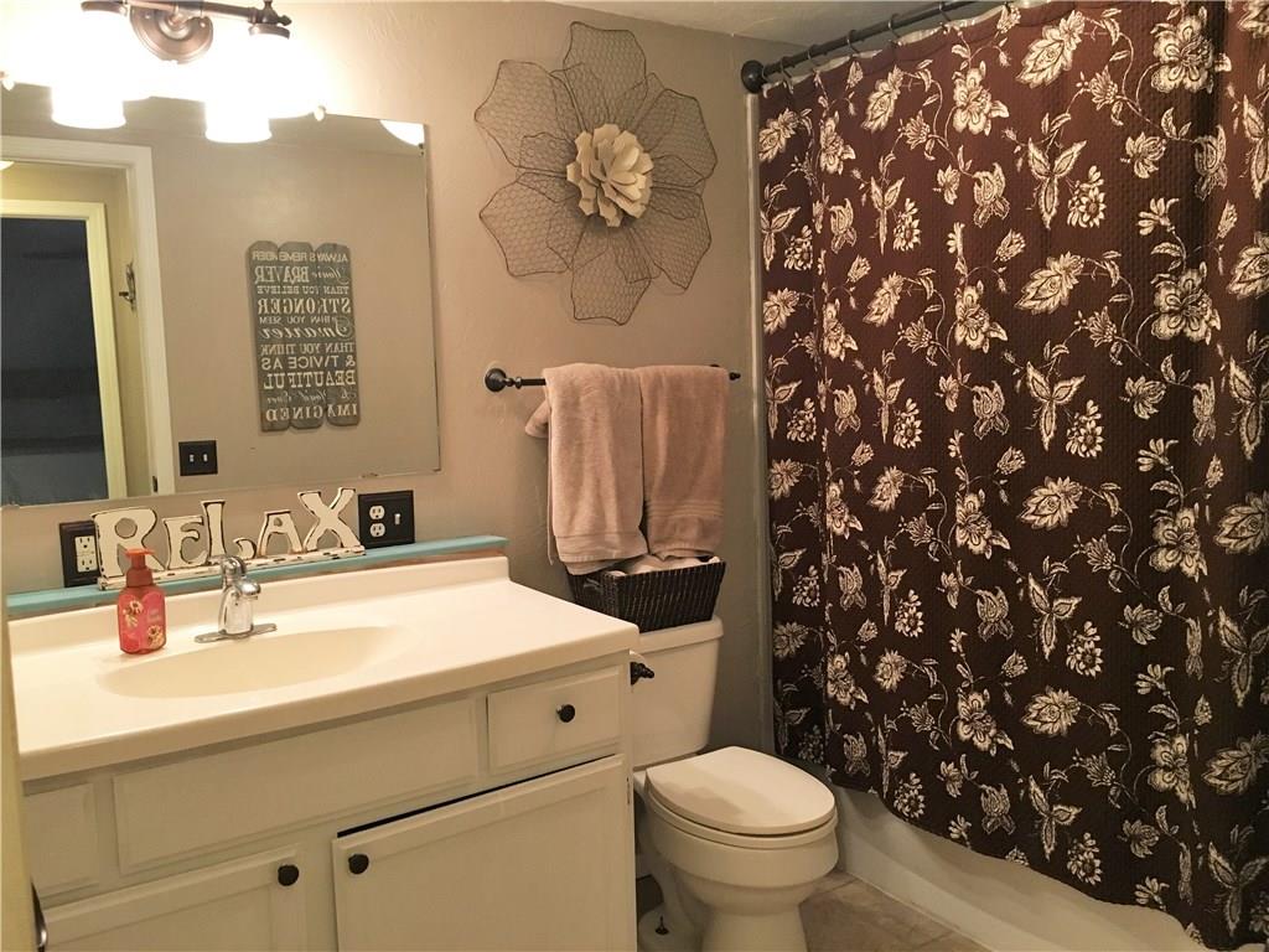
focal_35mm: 29
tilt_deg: -7.0
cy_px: 476
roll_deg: +1.5
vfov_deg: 48.2
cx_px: 634
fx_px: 1063
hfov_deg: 61.7
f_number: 2.2
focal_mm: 4.15
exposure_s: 1/24
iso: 200
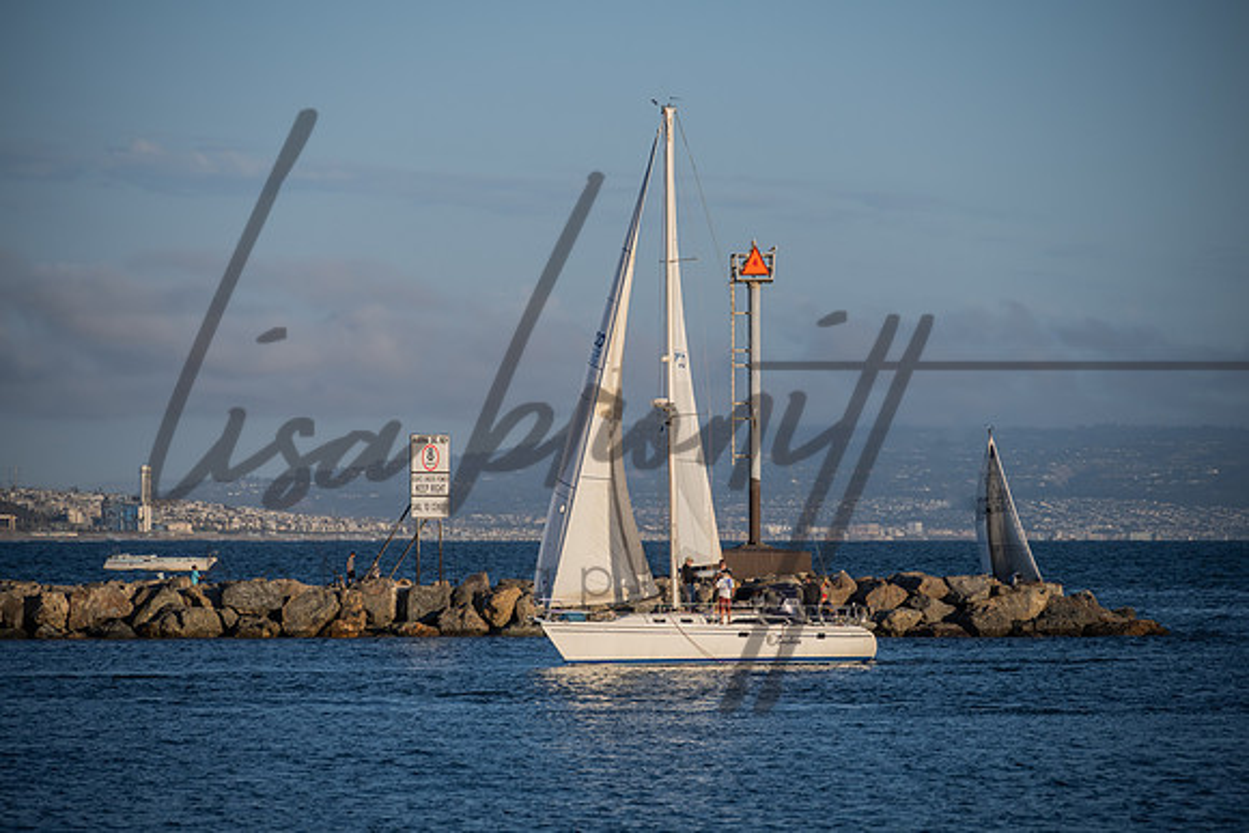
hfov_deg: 10.1
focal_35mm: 203
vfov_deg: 6.8
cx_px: 624
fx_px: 7045
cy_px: 416
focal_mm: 200
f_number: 6.3
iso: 320
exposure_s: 1/1600
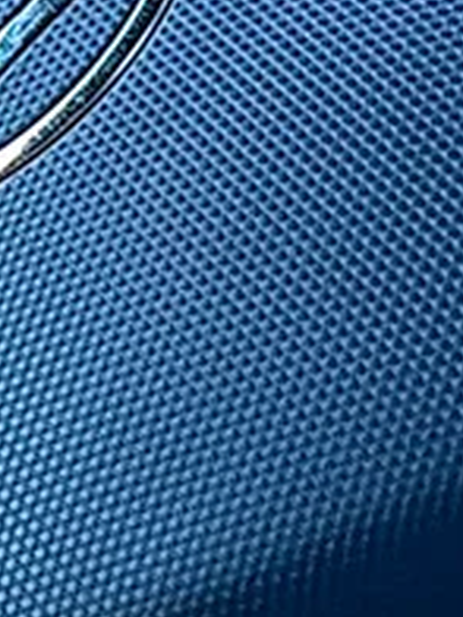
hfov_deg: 9.6
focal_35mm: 150
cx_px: -230
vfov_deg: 12.9
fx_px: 2675
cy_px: -61
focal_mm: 6.76
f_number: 1.78
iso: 100
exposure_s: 1/109
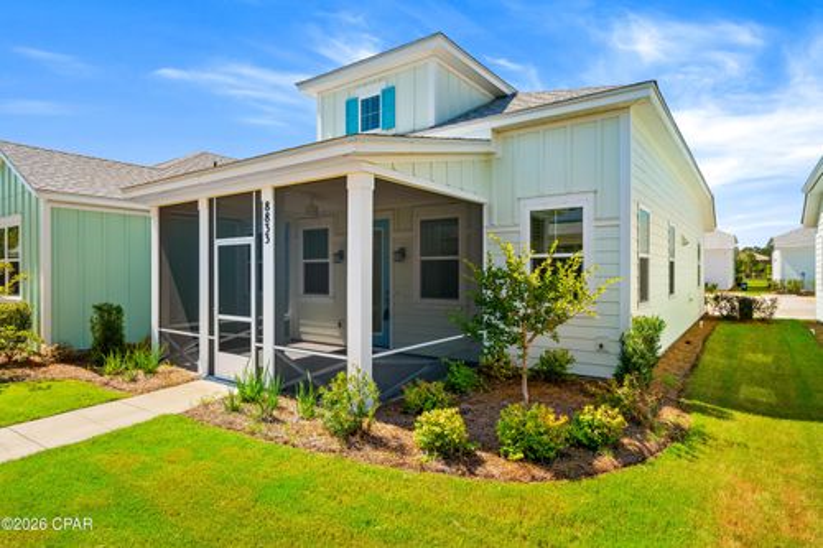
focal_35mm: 19
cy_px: 274
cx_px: 412
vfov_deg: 64.5
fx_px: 434
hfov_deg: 86.9
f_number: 8
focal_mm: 19
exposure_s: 1/250
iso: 400
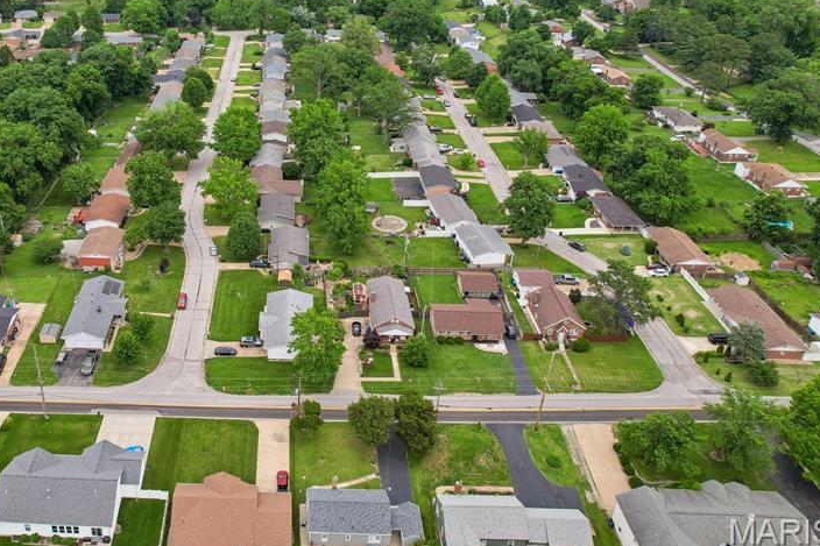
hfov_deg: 57.0
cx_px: 249
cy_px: 159
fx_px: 729
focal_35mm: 32
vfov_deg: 40.3
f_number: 2.8
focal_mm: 8.4
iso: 100
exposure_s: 1/1250
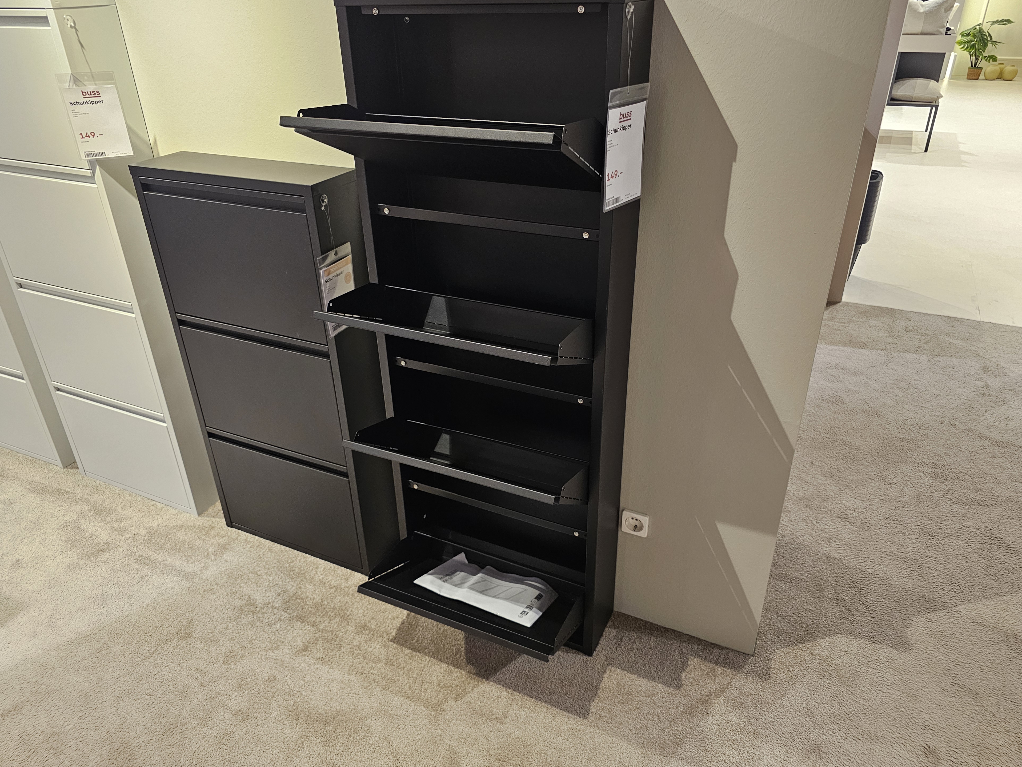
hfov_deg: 71.6
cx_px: 490
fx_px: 709
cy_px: 371
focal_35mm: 24
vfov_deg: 56.8
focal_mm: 6.3
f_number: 1.7
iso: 320
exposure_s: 1/100
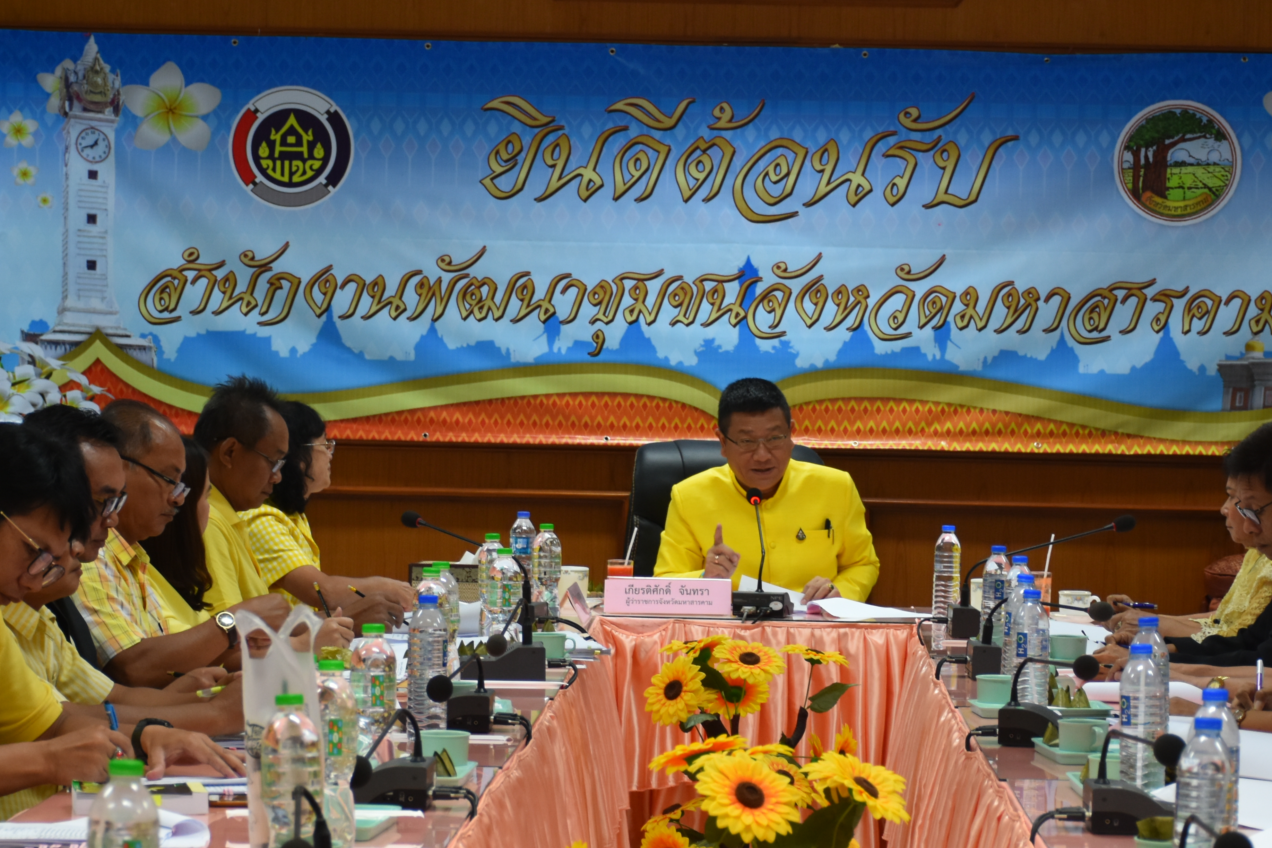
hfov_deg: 18.8
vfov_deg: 12.6
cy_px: 558
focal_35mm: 109
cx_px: 689
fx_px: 3851
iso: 640
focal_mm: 48
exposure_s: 1/60
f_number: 4.5
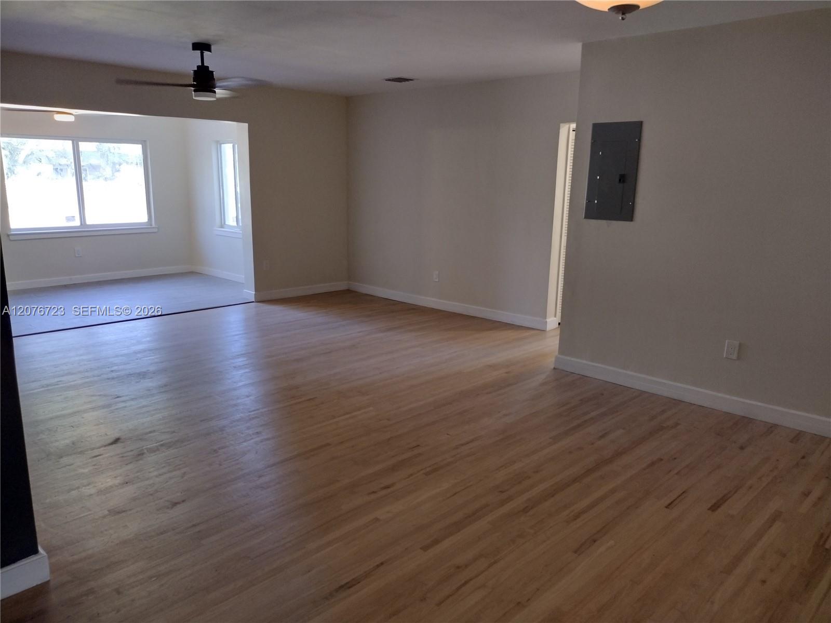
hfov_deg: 65.3
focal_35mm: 27
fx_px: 648
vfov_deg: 51.4
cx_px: 416
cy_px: 312
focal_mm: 4.71
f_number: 1.7
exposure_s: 1/40
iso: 209
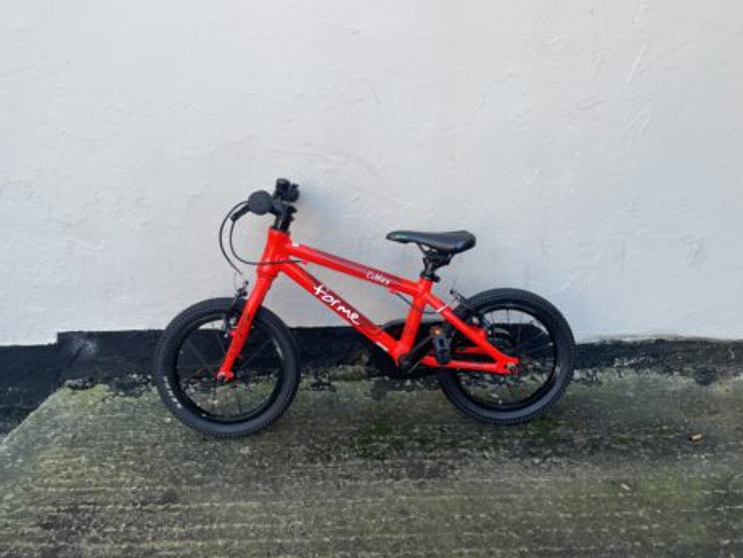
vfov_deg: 51.4
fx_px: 580
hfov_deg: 65.3
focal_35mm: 27
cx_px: 375
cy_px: 270
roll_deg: +0.5
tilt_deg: -16.9
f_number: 1.6
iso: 32
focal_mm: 4.2
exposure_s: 1/144
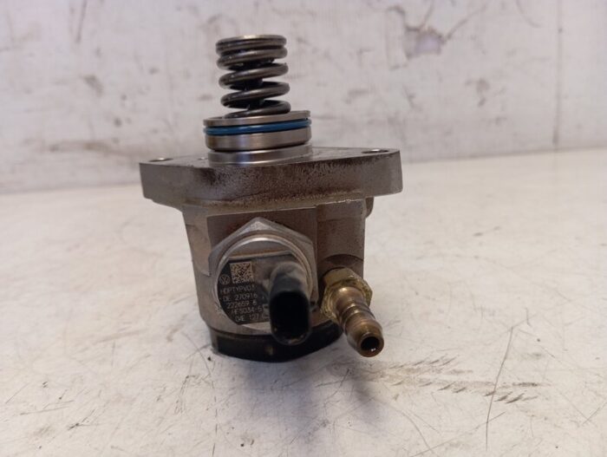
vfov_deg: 49.9
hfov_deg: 63.4
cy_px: 228
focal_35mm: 28
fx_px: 492
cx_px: 304
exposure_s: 1/33.3
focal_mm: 4.22
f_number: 1.8
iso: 281
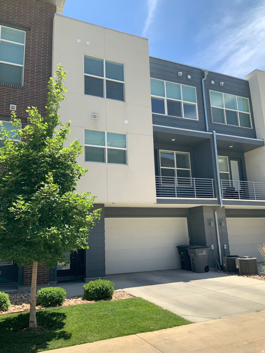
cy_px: 176
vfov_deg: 61.7
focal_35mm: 29
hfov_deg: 48.2
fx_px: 296
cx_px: 132
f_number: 1.8
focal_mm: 3
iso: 16
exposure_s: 1/1311
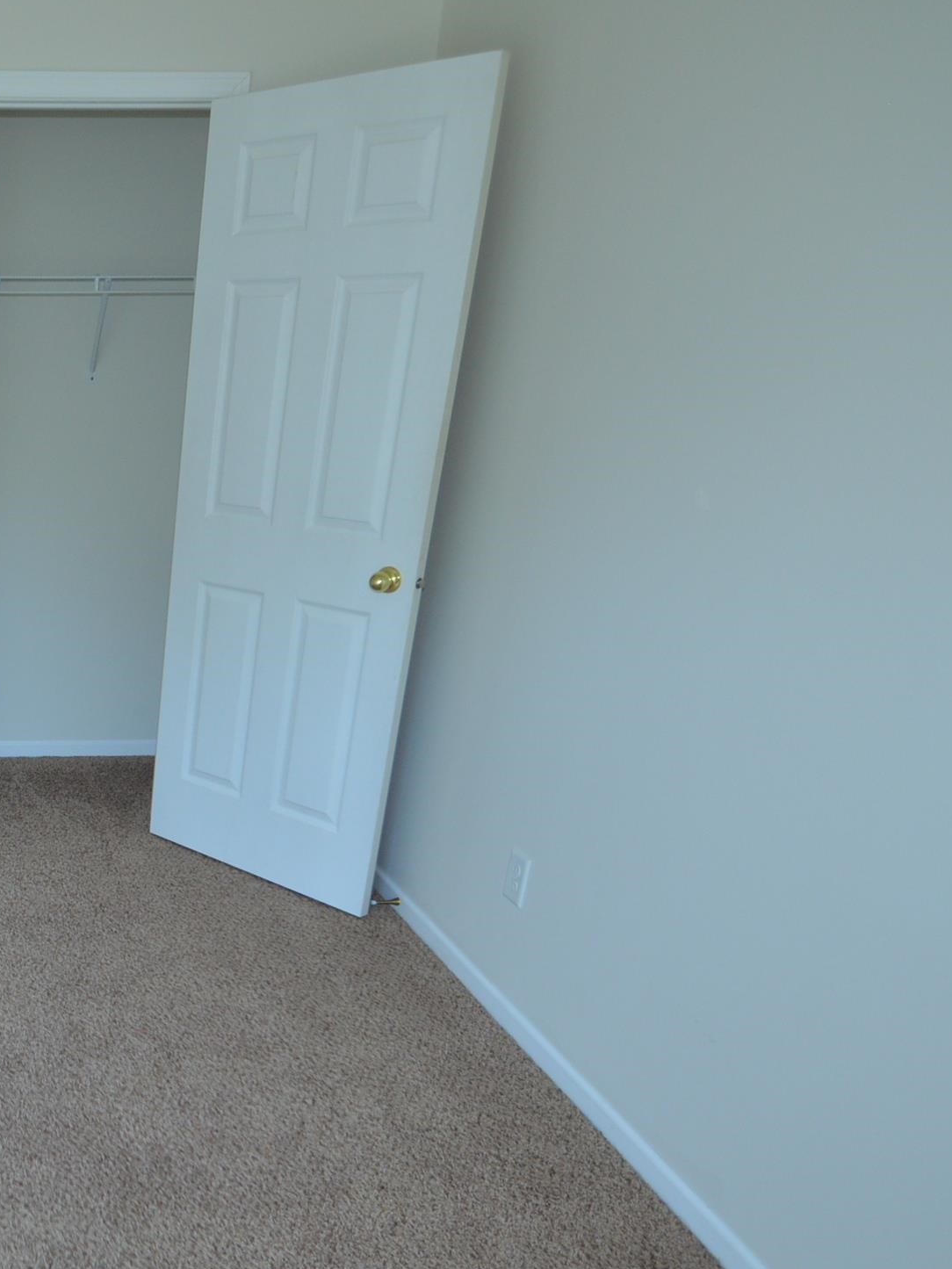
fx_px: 1100
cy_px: 800
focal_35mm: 30
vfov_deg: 59.1
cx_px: -90
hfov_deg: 38.8
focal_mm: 10
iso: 400
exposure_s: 1/100
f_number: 5
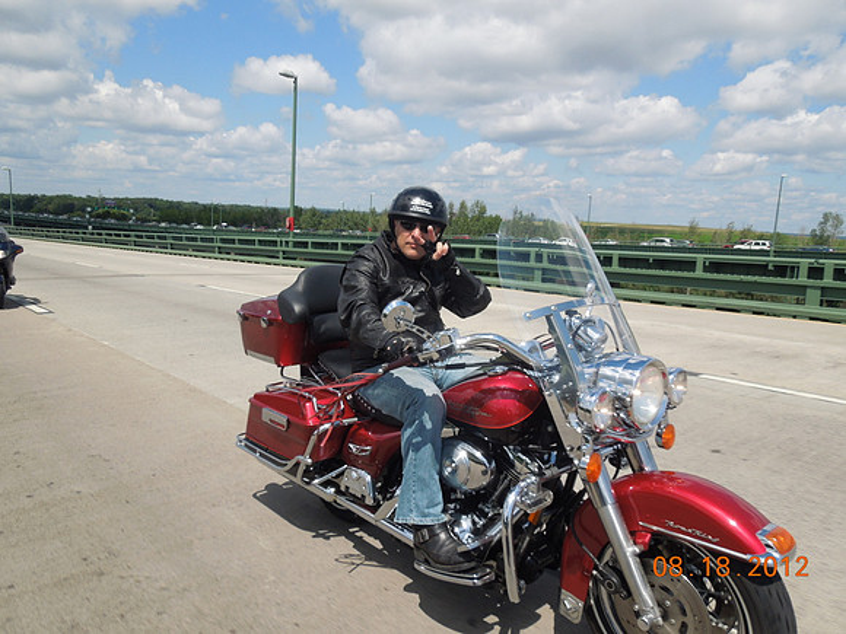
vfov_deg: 54.9
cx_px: 423
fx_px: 611
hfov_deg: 69.4
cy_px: 317
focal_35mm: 25
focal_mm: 4.5
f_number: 6.6
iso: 100
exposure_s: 1/400
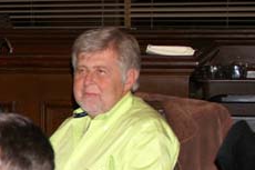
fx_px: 1040
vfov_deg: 9.3
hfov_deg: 12.9
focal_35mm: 147
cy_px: 124
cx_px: -180
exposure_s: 1/60
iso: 200
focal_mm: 22
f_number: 3.5
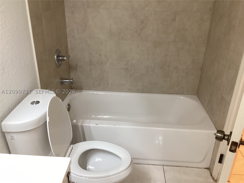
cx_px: 122
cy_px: 92
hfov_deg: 58.4
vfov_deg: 45.4
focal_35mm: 31
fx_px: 219
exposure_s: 1/60
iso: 160
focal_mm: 3.3
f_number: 2.4
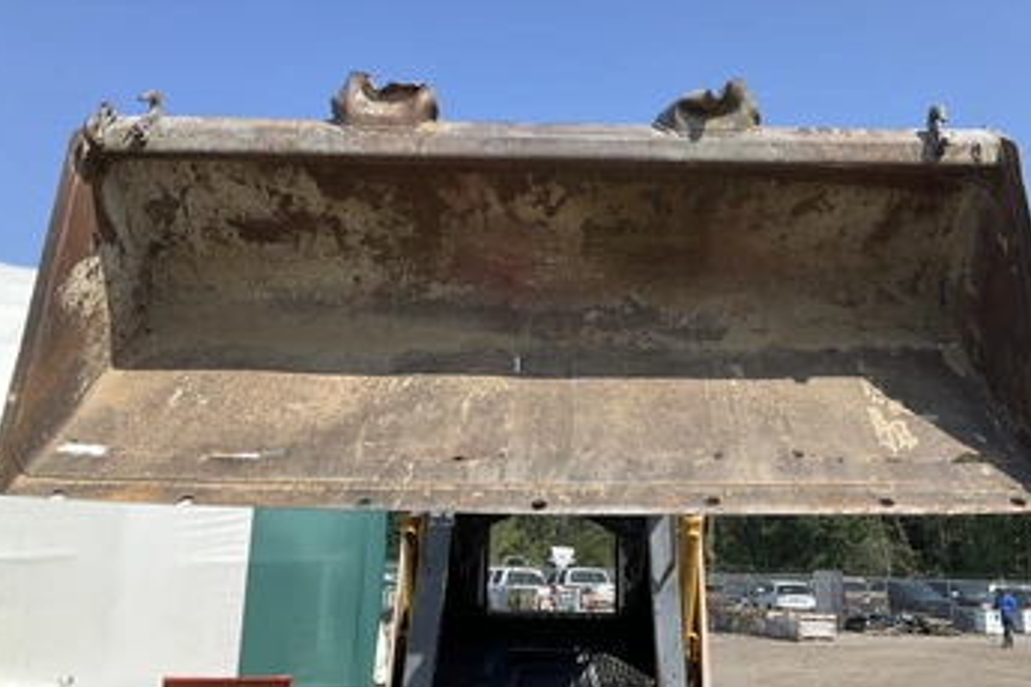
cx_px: 580
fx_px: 1002
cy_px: 275
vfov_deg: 37.7
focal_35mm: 35
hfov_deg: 54.3
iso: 25
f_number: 1.8
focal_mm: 3
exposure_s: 1/1377
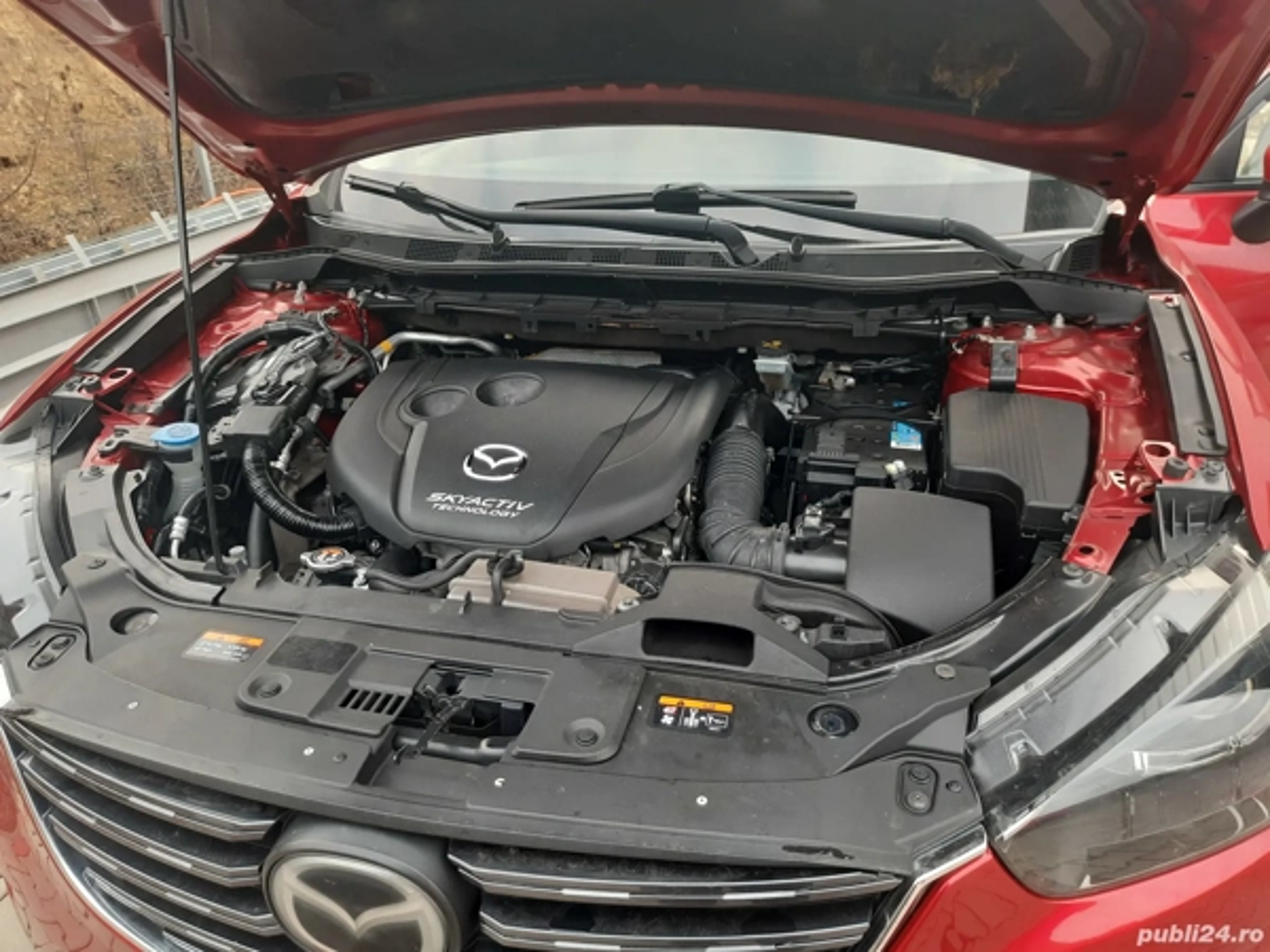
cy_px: 476
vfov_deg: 56.8
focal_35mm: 24
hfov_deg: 71.6
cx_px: 635
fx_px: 881
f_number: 1.8
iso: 40
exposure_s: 1/50
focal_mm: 5.23
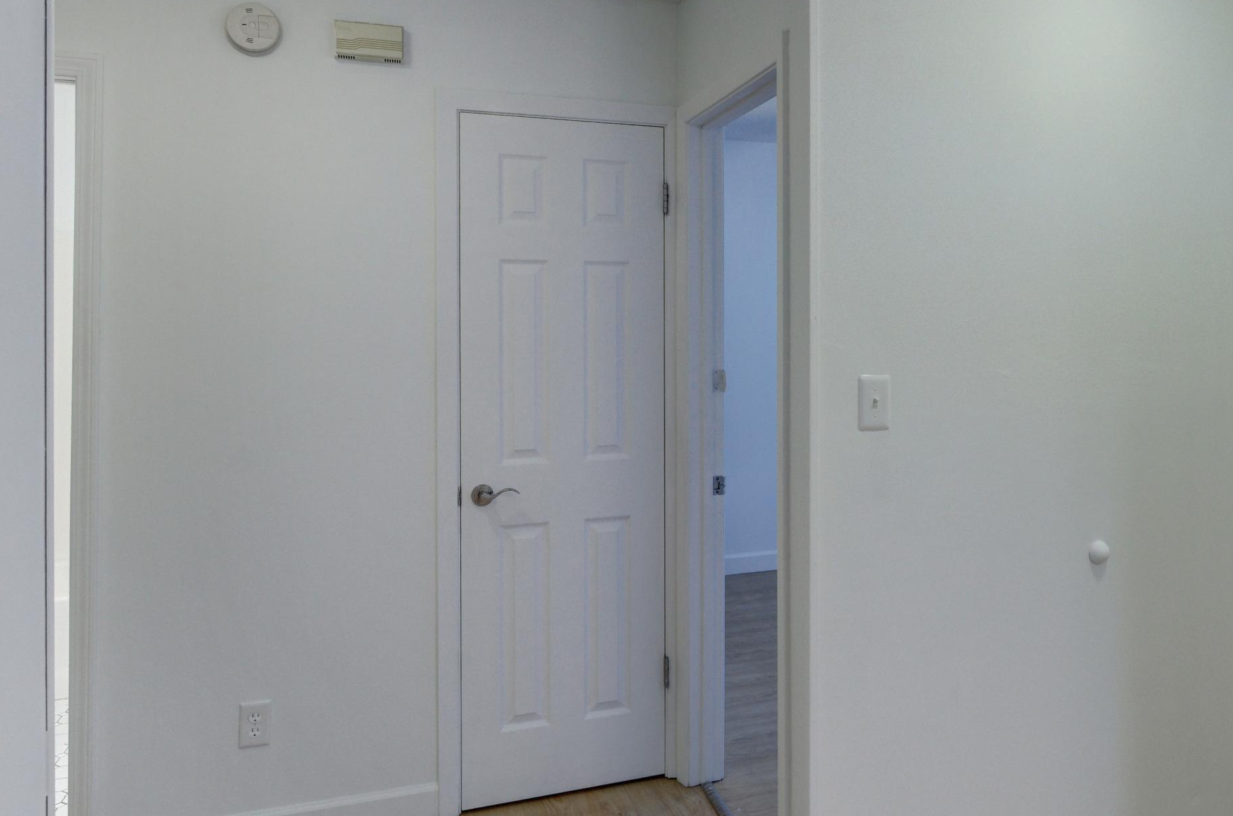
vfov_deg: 47.9
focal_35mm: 27
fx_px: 916
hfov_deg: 66.8
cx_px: 771
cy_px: 346
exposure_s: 1/30
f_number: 9
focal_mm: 11
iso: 400
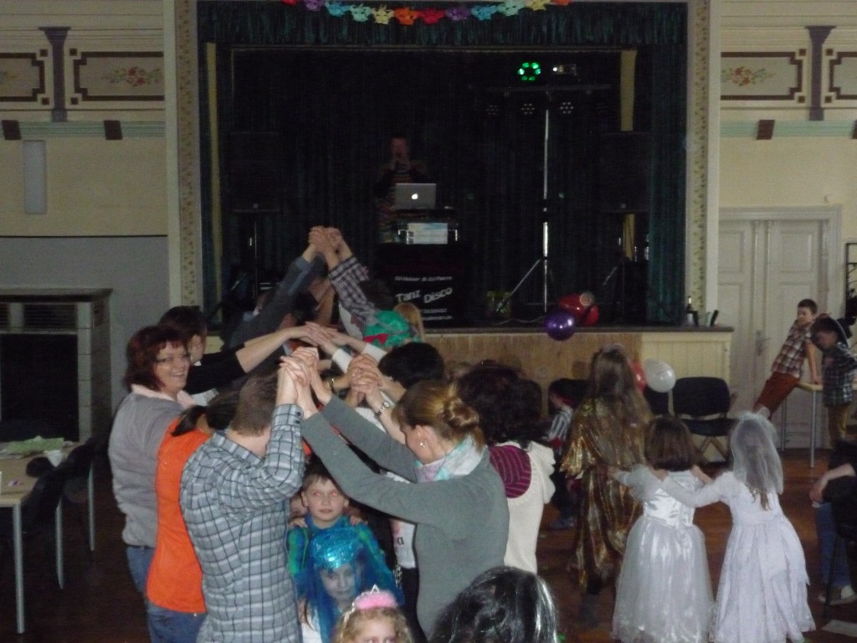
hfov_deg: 39.7
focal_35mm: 48
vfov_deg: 30.3
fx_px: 1188
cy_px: 322
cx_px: 428
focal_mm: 8
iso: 1000
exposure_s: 1/30
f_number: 4.2
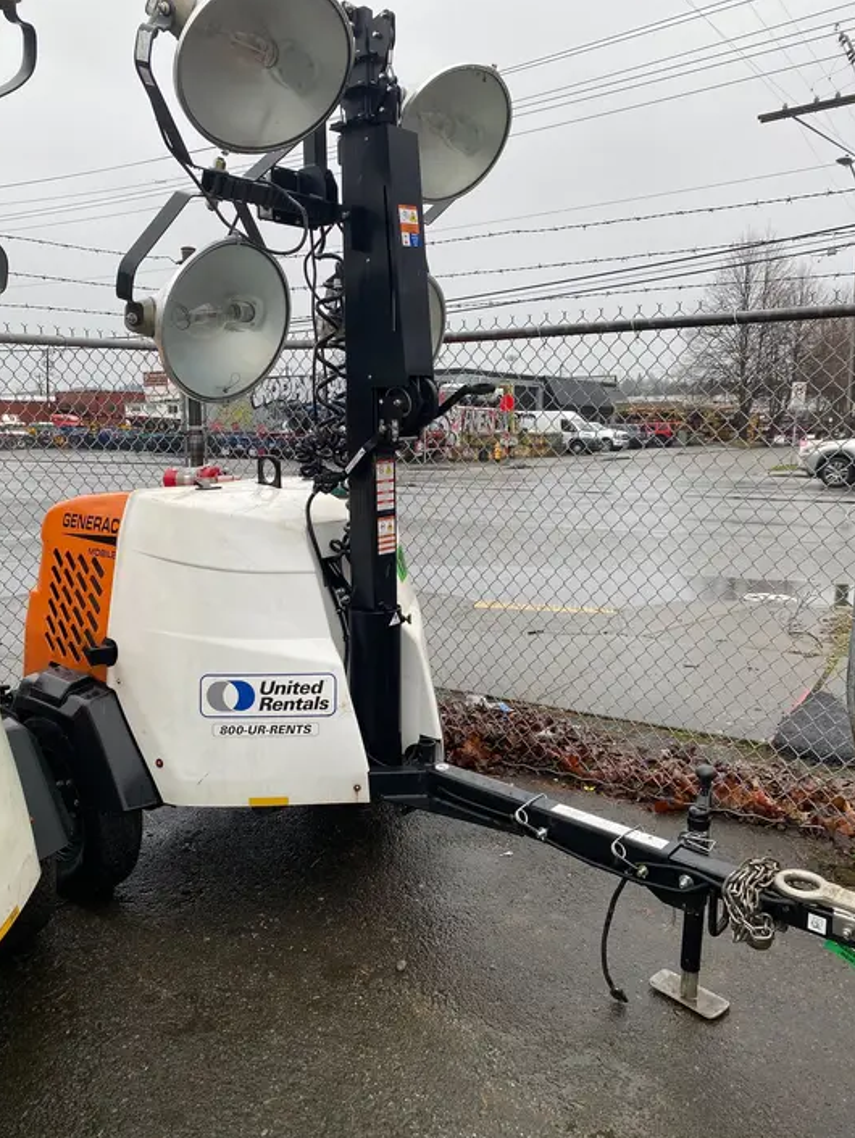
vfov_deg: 65.3
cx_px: 415
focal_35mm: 27
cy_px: 563
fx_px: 889
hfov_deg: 51.4
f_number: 1.8
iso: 32
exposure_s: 1/349
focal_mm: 4.25
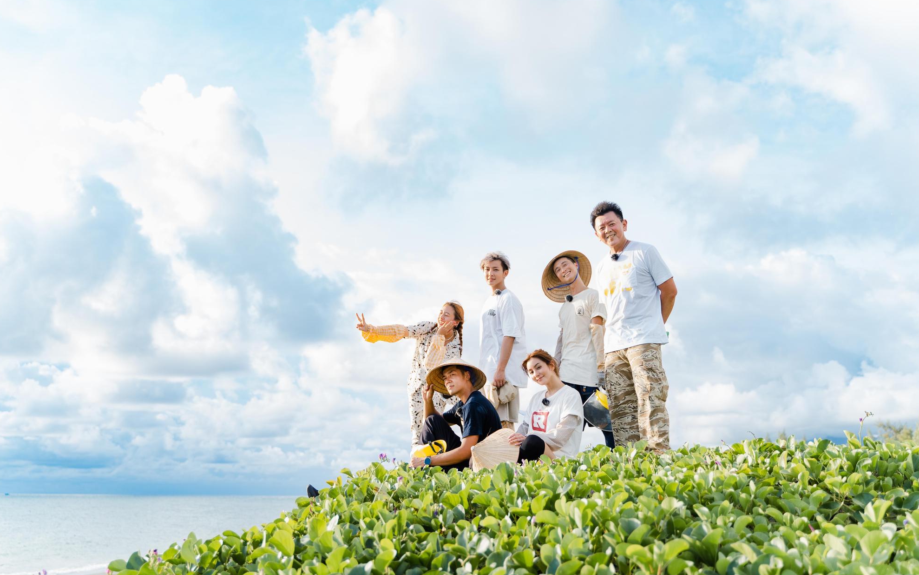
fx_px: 852
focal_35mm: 34
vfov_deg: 37.3
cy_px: 296
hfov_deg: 56.7
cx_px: 459
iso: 50
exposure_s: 1/320
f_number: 2.8
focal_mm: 33
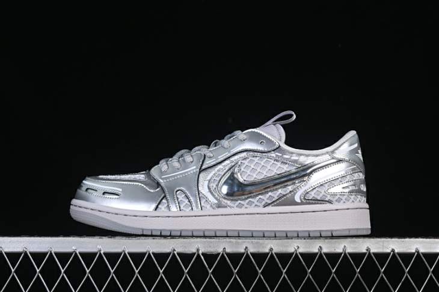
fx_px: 914
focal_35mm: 75
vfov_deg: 18.2
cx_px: 220
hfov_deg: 27.0
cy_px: 146
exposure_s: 1/80
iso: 160
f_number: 8
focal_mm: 50
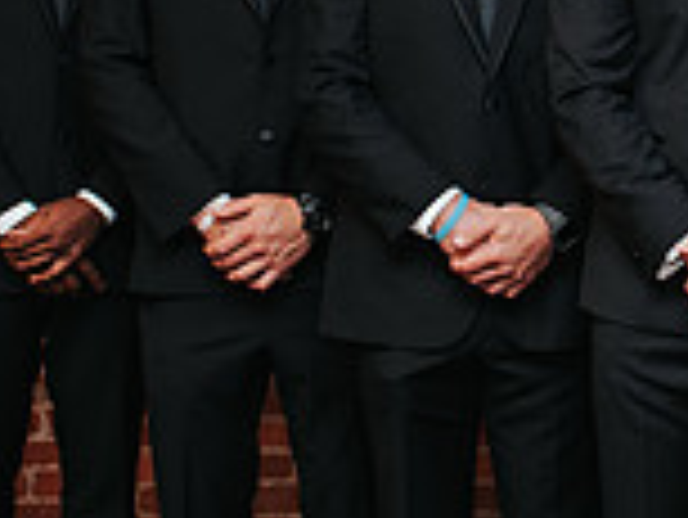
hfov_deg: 14.6
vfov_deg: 11.3
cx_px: 823
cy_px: 128
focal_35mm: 131
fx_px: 2606
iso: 1000
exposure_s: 1/125
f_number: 2.8
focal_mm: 35
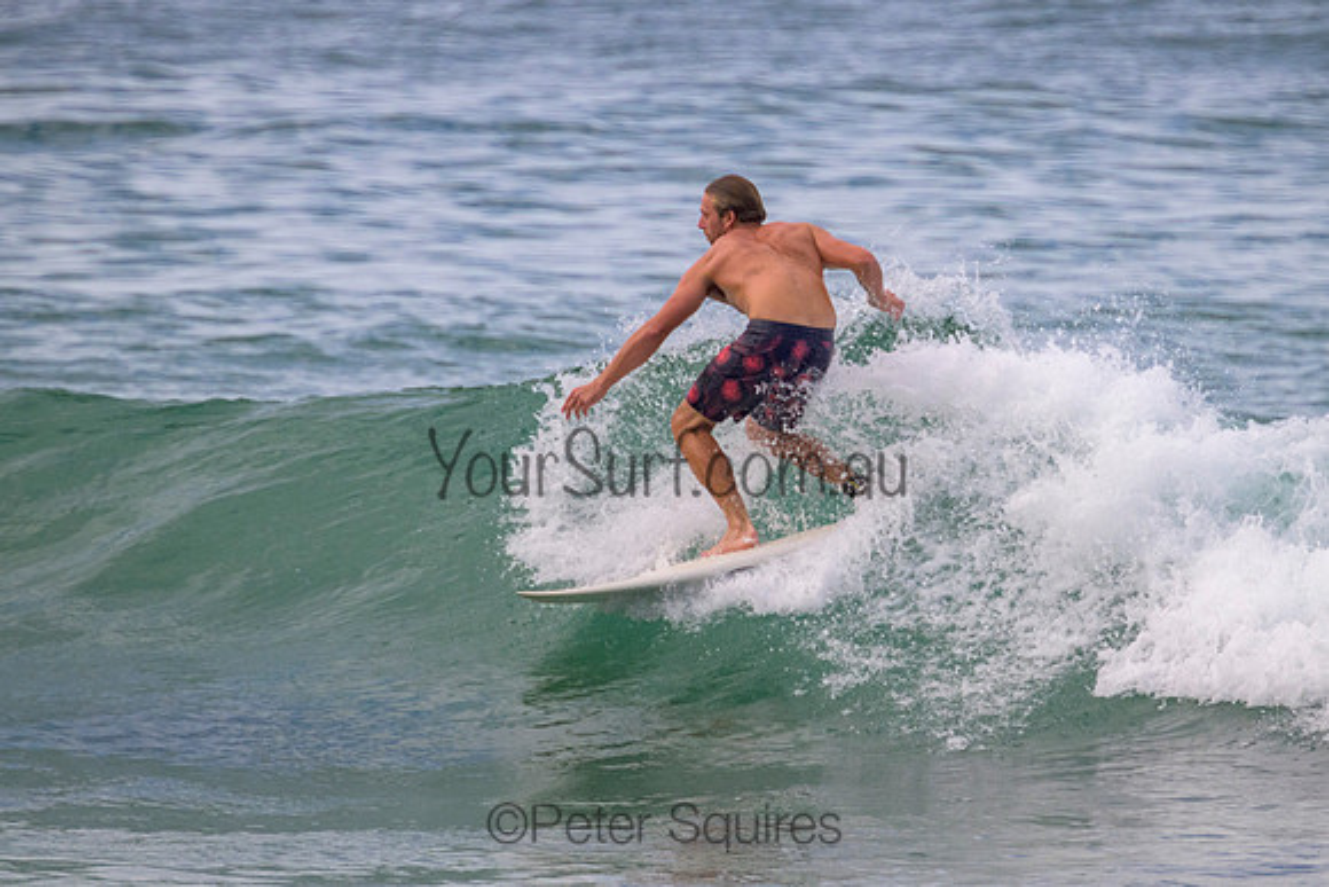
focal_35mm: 990
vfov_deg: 1.4
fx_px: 36567
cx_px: 823
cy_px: 366
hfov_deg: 2.1
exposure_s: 1/2000
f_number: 11
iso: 1250
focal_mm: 800
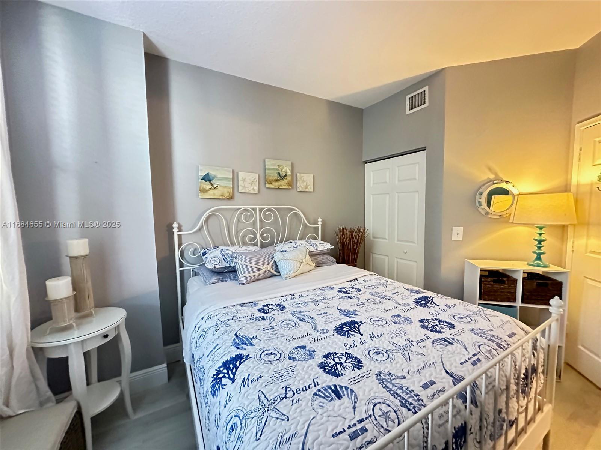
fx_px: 243
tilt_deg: -3.8
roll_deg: +1.3
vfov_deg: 85.7
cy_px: 225
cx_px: 300
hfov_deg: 102.1
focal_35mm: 14
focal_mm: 2.22
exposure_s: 1/60
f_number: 2.2
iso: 1250
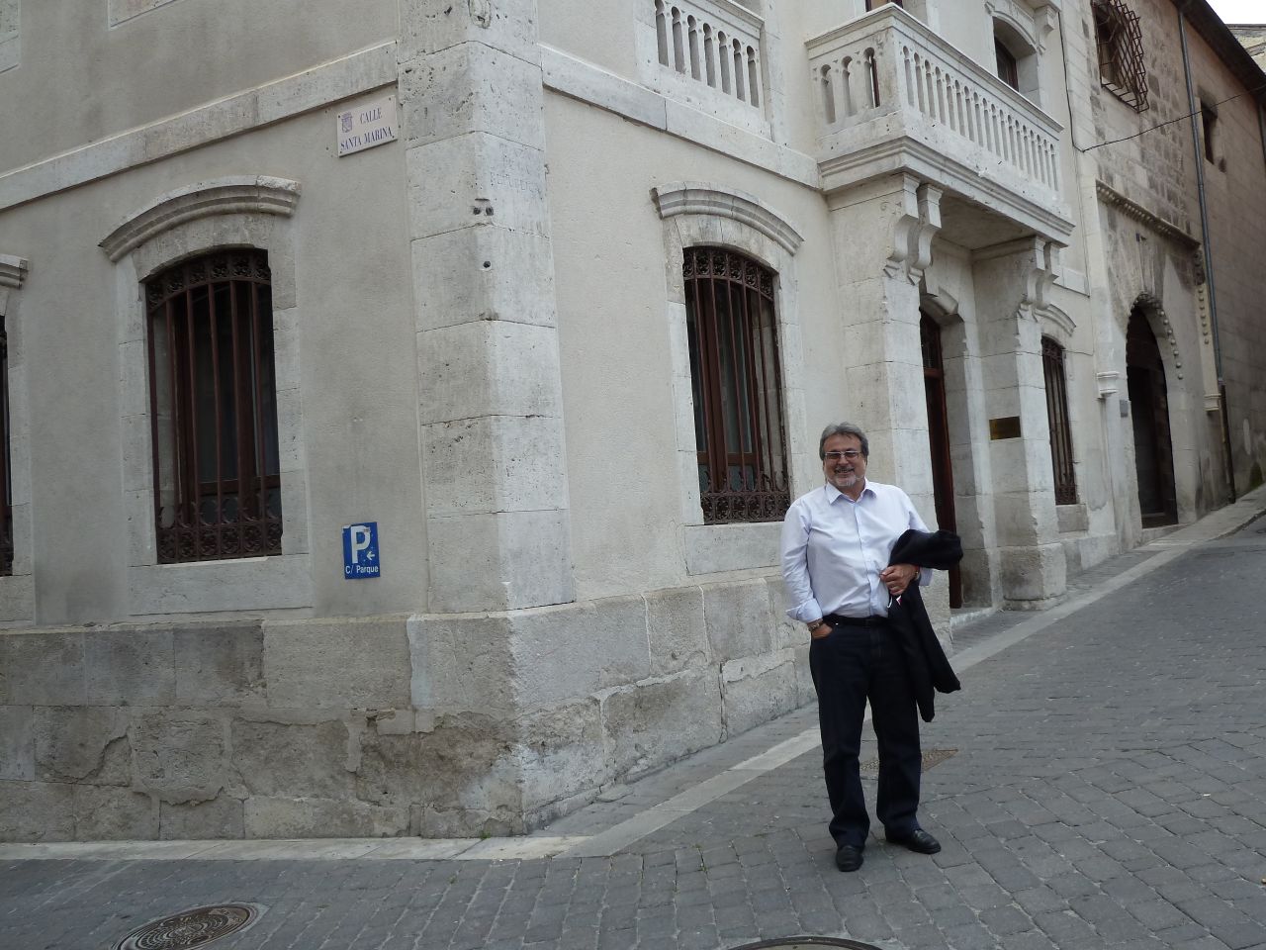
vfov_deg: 48.2
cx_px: 633
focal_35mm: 29
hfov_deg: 61.7
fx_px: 1061
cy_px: 475
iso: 80
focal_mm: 4.7
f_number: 4
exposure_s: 1/125
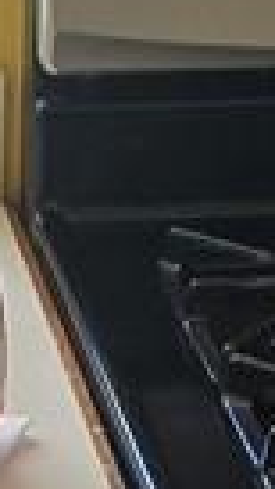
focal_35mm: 187
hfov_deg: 6.4
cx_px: -57
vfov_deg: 11.5
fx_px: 2426
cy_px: 350
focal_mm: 6.3
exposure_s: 1/120
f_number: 1.7
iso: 200
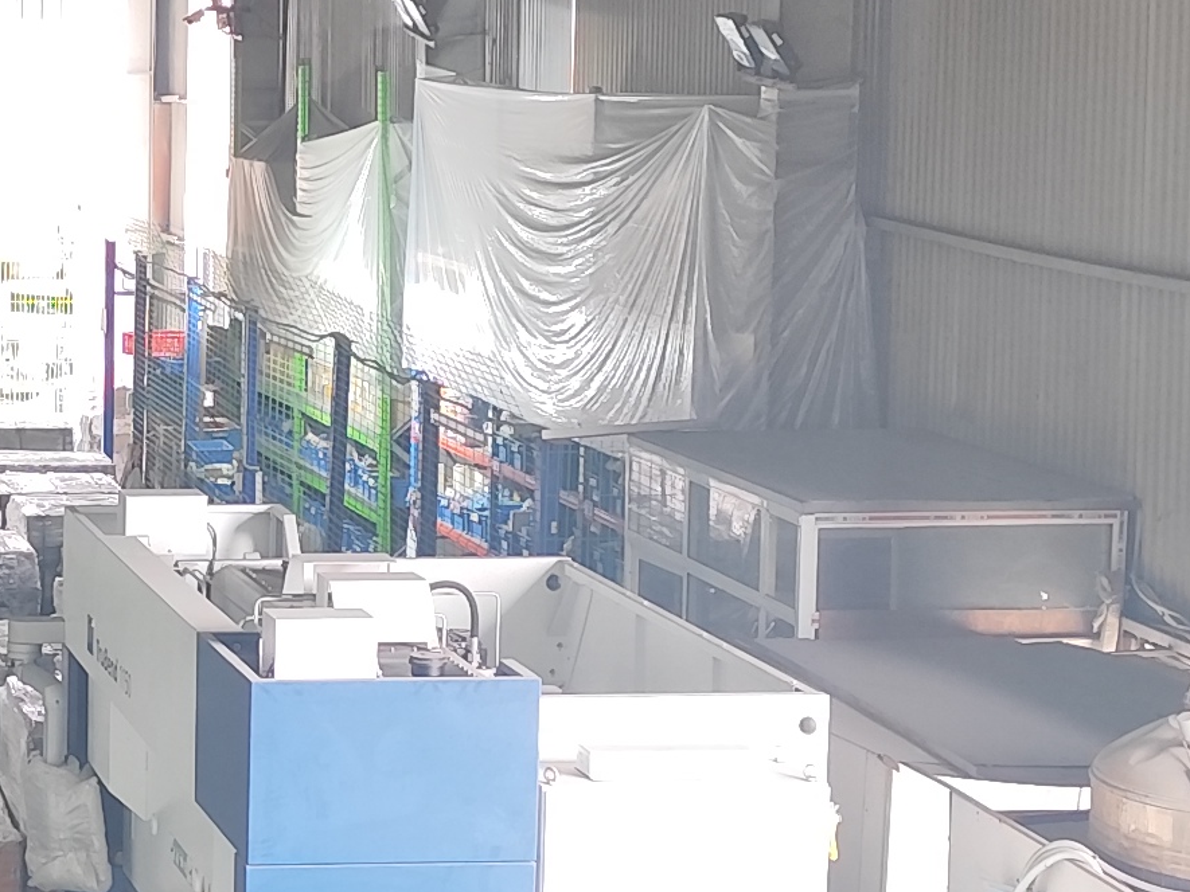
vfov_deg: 14.0
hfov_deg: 18.1
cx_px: 36
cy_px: 451
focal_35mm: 106
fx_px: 3644
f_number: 1.65
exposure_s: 1/25
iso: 400
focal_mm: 6.14
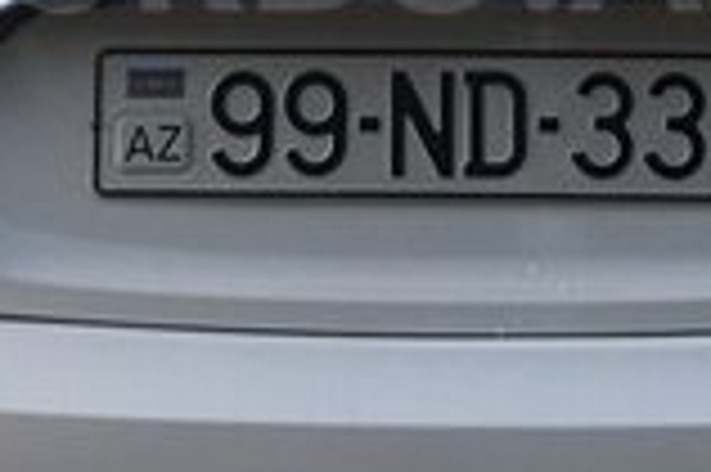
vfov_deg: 10.7
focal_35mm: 126
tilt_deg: -0.9
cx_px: 351
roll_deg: -1.5
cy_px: -56
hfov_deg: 16.3
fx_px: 2486
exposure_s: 1/519
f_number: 2.2
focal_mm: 4.15
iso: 25
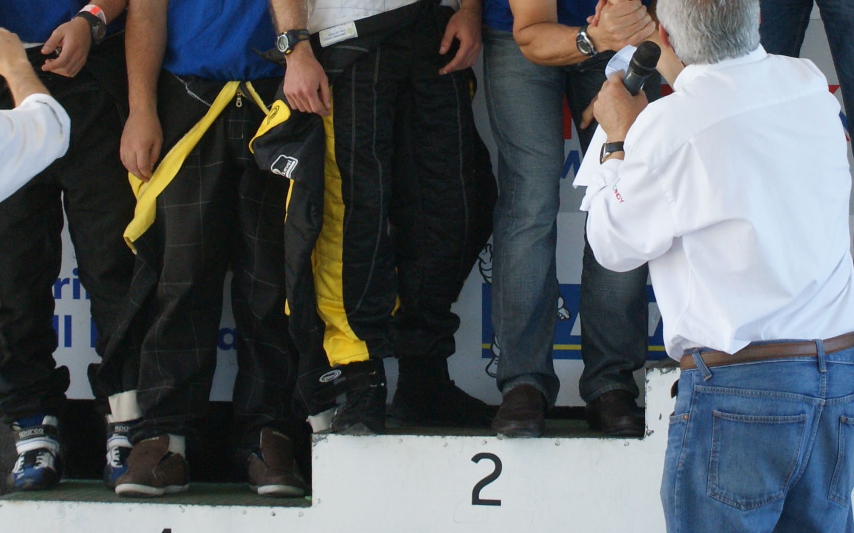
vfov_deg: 8.6
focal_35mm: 151
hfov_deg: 13.8
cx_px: 397
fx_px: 3524
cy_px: 68
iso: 250
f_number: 5.6
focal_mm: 35
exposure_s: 1/60
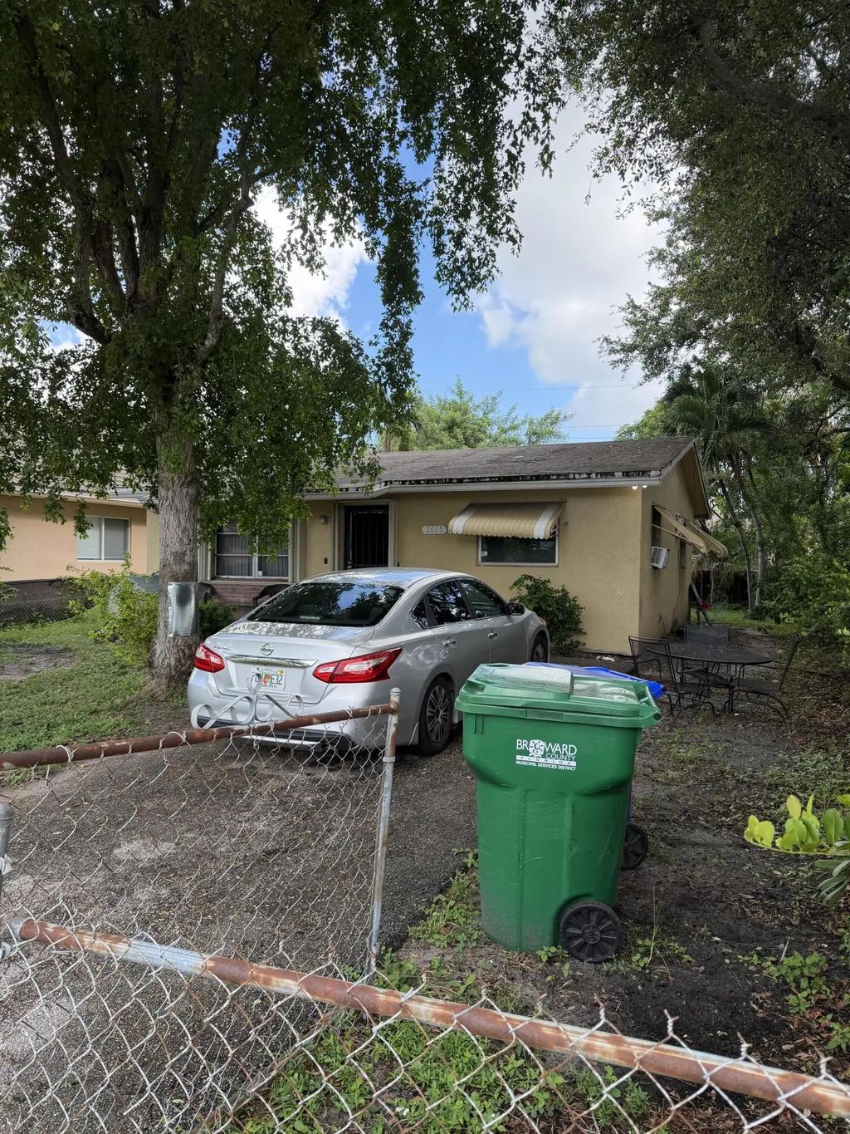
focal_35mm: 24
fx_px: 786
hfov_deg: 56.8
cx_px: 425
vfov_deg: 71.6
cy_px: 567
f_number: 1.78
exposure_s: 1/1046
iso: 100
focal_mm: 6.76
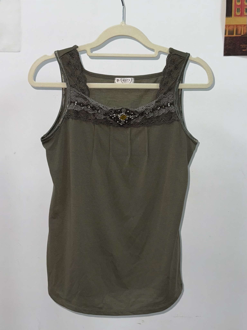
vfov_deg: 71.6
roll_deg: -0.8
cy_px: 165
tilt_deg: -6.8
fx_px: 228
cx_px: 124
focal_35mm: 24
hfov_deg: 56.8
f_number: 1.78
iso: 100
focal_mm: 6.76
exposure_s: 1/121
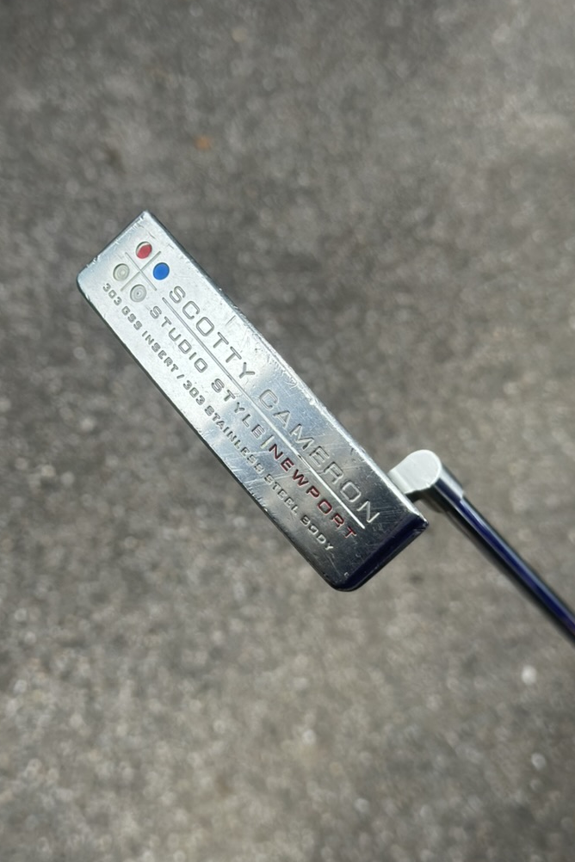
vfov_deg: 38.9
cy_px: 428
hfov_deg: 26.5
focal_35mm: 51
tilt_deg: -59.8
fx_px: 1222
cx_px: 256
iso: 80
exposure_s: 1/762
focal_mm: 6.86
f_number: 1.78
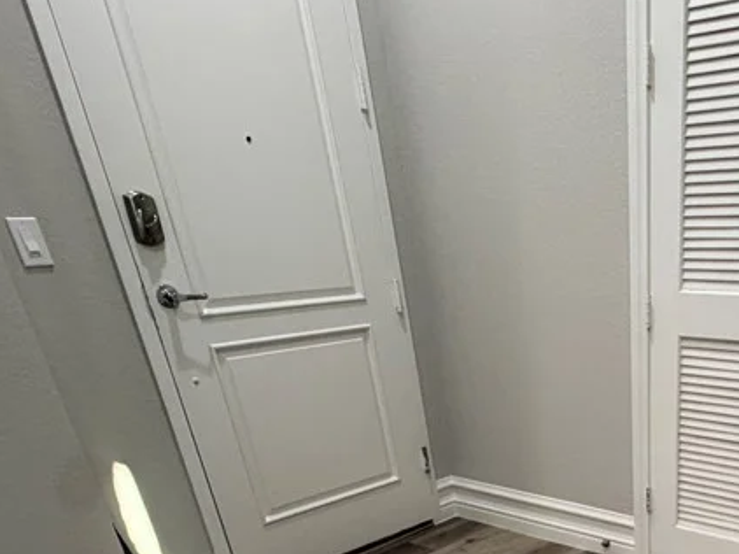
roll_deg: +1.0
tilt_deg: -32.9
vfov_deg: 34.1
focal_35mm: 34
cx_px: 636
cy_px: 656
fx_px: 725
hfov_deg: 49.3
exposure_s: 1/60
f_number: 2.2
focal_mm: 2.22
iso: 250
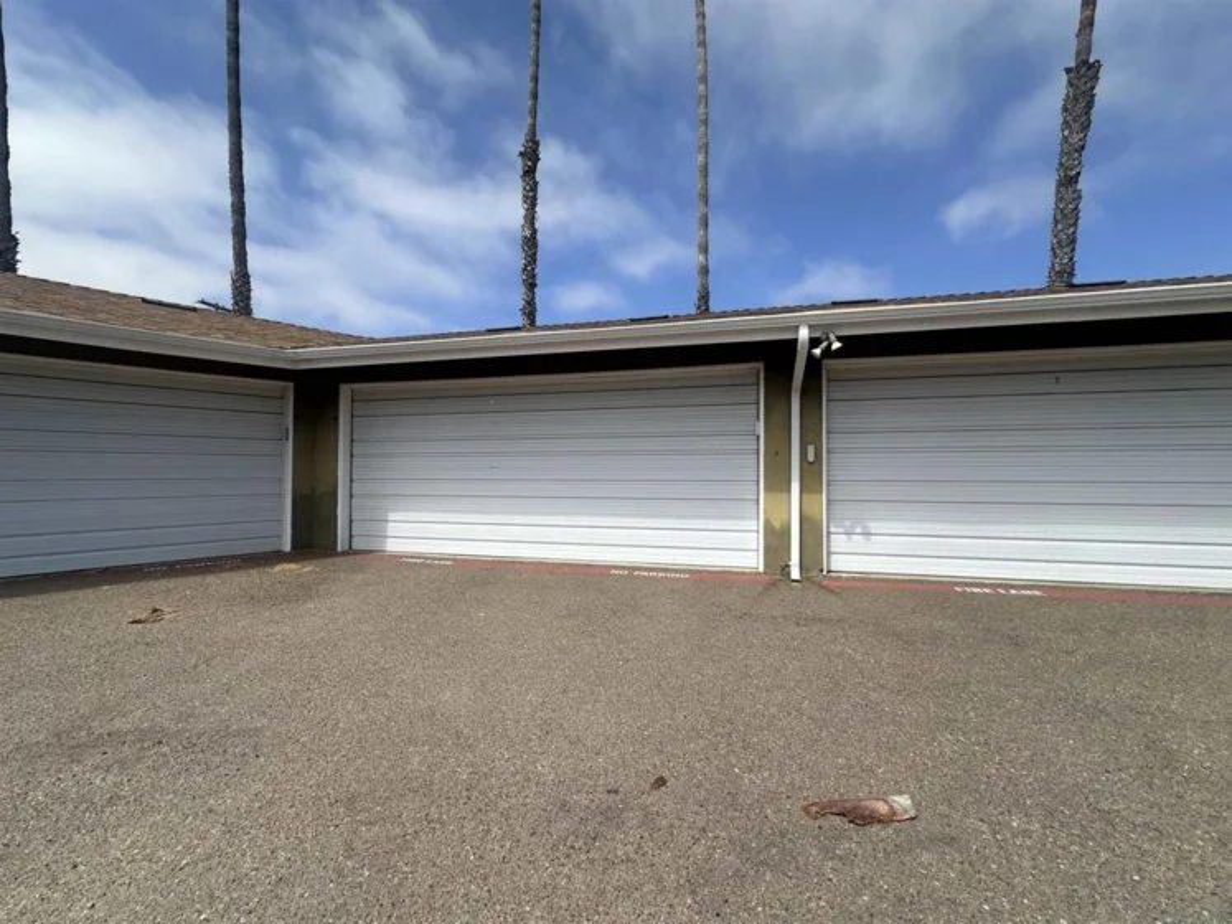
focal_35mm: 14
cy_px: 462
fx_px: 498
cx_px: 616
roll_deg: +0.2
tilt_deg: +1.5
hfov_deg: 102.1
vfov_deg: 85.7
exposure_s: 1/2053
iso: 50
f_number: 2.2
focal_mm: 2.22
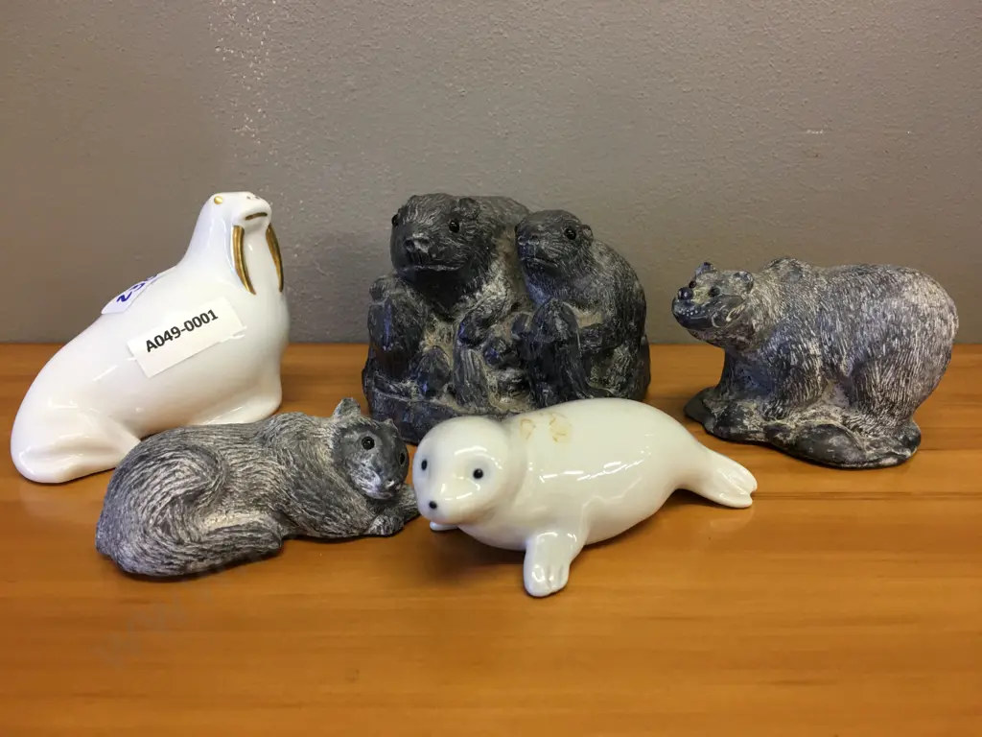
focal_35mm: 29
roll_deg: +0.1
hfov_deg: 61.7
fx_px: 823
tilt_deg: -17.6
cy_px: 368
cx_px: 491
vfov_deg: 48.2
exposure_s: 1/17
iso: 40
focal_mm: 4.15
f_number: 2.2
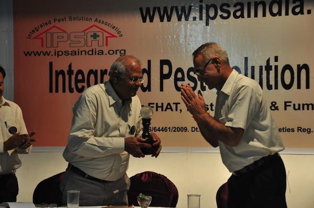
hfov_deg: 27.0
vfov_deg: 18.2
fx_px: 654
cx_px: 157
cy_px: 104
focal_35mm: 75
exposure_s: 1/125
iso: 800
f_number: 5
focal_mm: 50
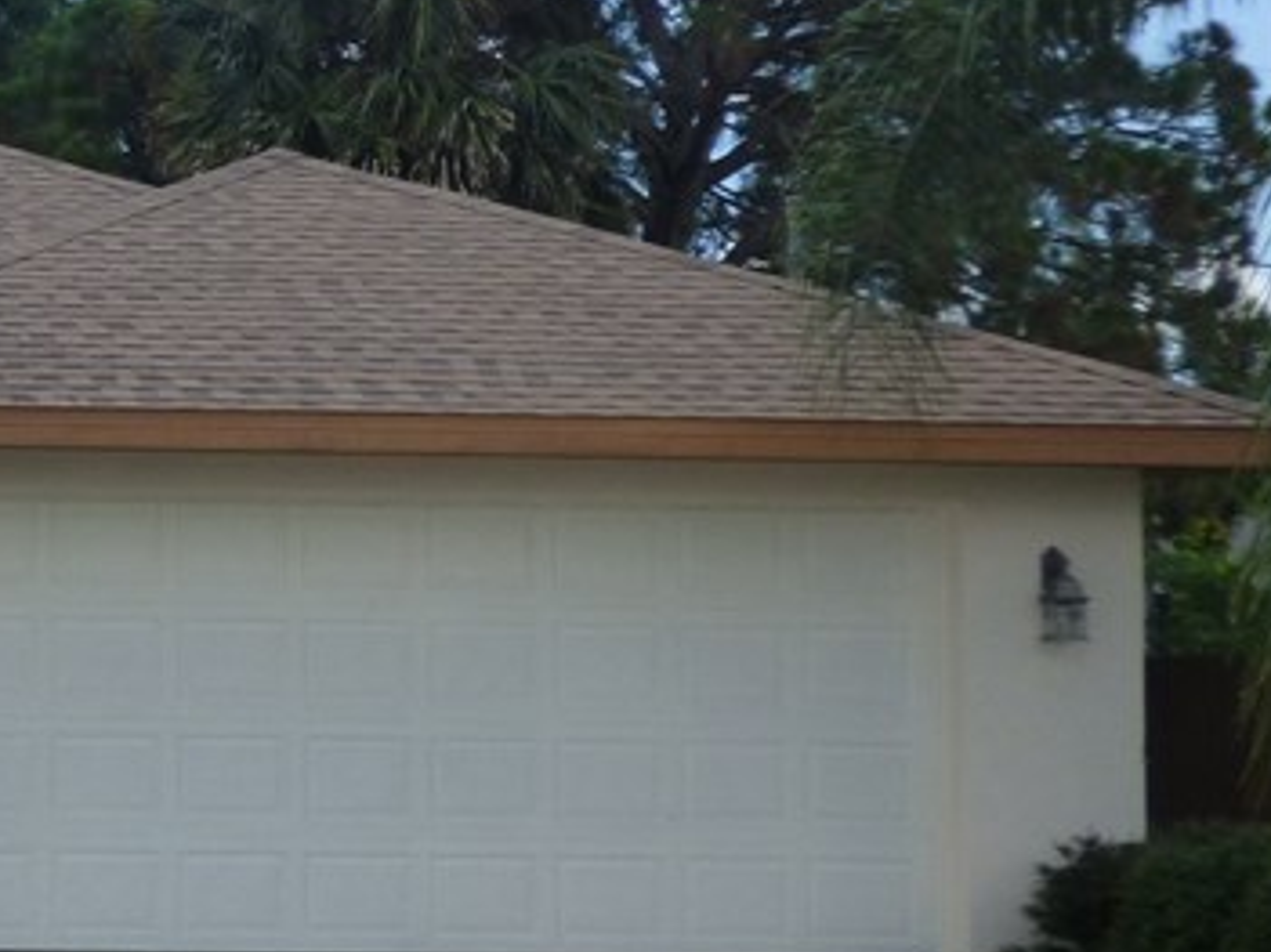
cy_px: 300
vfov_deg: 13.7
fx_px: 3964
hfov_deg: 16.7
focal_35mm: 108
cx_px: -565
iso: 160
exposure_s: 1/1300
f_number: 3.5
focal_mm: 6.47
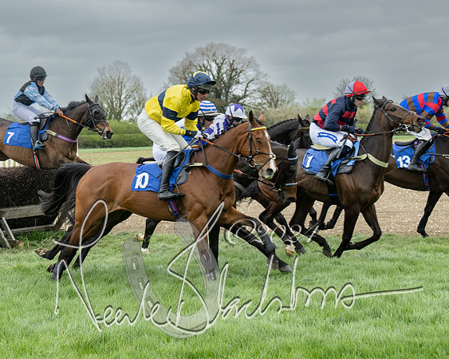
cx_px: 85
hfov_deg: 17.4
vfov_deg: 14.1
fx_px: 1452
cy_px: 199
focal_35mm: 109
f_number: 5
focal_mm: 70
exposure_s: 1/1000
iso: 400
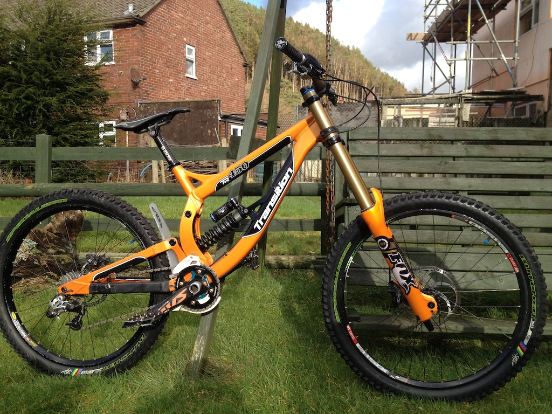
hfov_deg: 52.6
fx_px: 558
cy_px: 207
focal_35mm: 35
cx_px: 276
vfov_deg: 40.7
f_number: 2.4
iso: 64
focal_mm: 4.28
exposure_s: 1/606
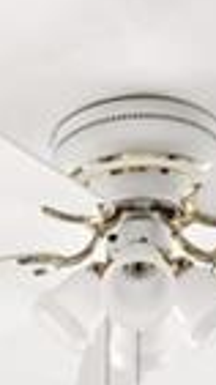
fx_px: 1317
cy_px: 844
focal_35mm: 129
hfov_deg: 9.3
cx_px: 38
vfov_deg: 13.4
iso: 100
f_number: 22
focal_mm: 17
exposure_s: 1
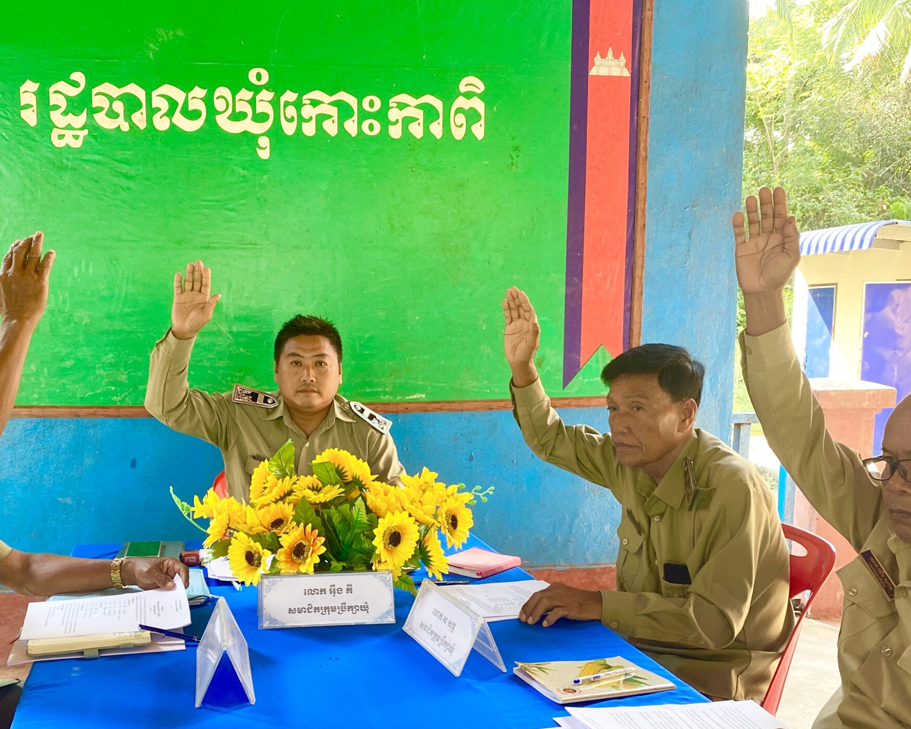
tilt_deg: -6.1
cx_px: 375
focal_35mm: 37
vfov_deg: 39.9
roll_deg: -0.9
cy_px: 446
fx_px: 998
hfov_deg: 48.8
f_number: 1.8
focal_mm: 4.25
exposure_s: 1/121
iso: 125
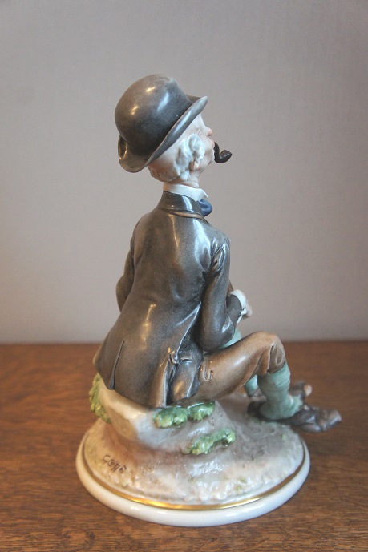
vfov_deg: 47.9
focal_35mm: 40
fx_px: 621
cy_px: 276
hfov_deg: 33.0
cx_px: 184
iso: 1600
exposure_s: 1/50
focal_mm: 27
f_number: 4
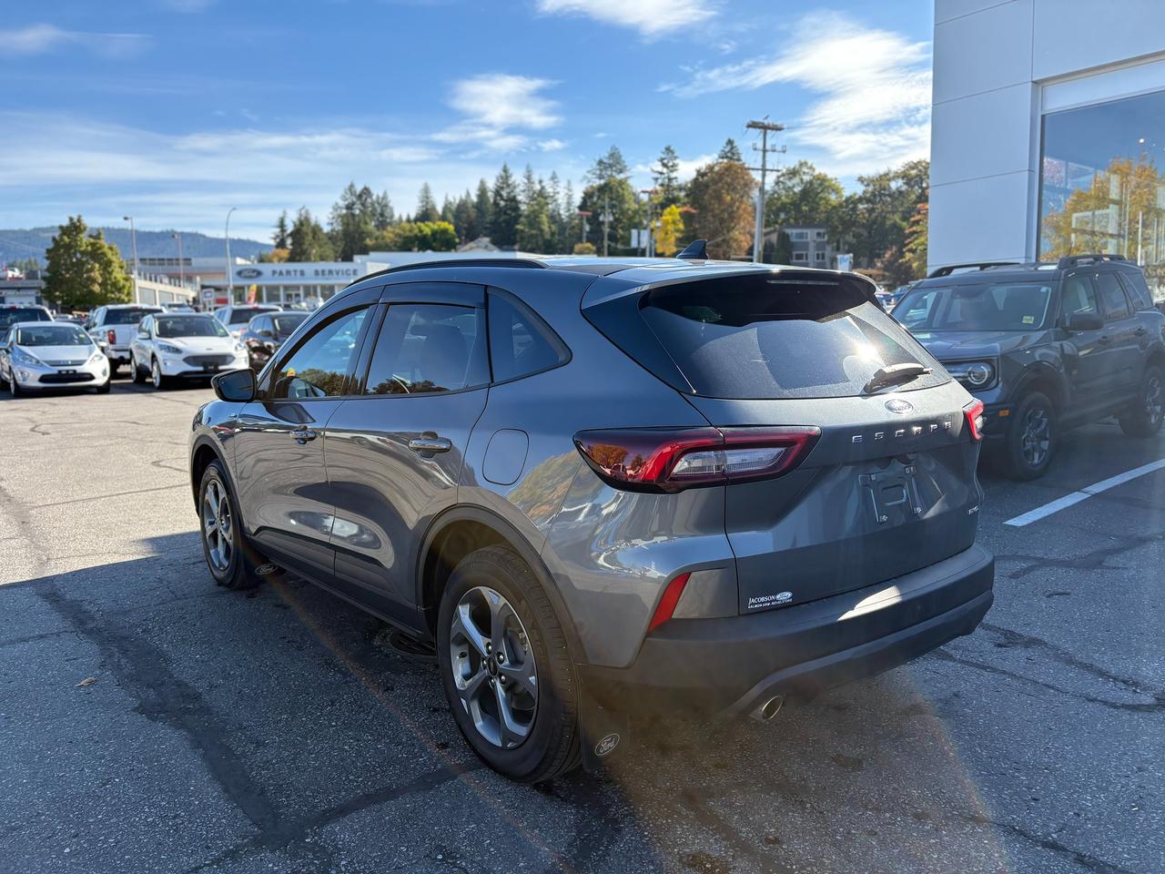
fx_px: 875
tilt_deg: -5.3
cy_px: 437
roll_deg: +1.9
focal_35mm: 26
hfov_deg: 67.3
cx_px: 582
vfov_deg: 53.1
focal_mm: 5.96
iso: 50
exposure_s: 1/1517
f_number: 1.6
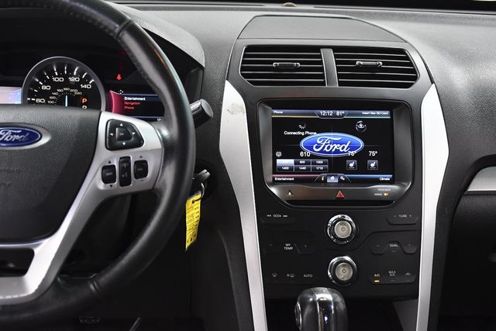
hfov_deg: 41.1
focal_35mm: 48
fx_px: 661
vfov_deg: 28.1
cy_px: 166
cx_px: 248
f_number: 4.5
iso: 2500
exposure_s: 1/200
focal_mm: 32
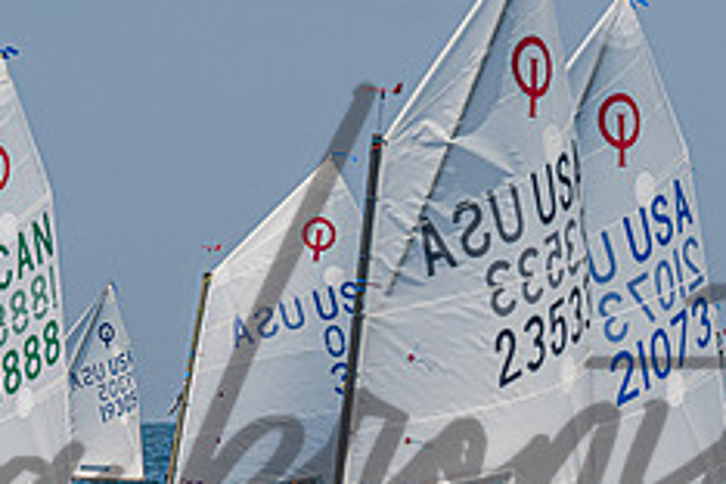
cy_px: 584
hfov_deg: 3.8
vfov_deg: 2.5
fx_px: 11030
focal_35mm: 547
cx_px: 406
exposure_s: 1/1250
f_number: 7.6
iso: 250
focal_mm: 170
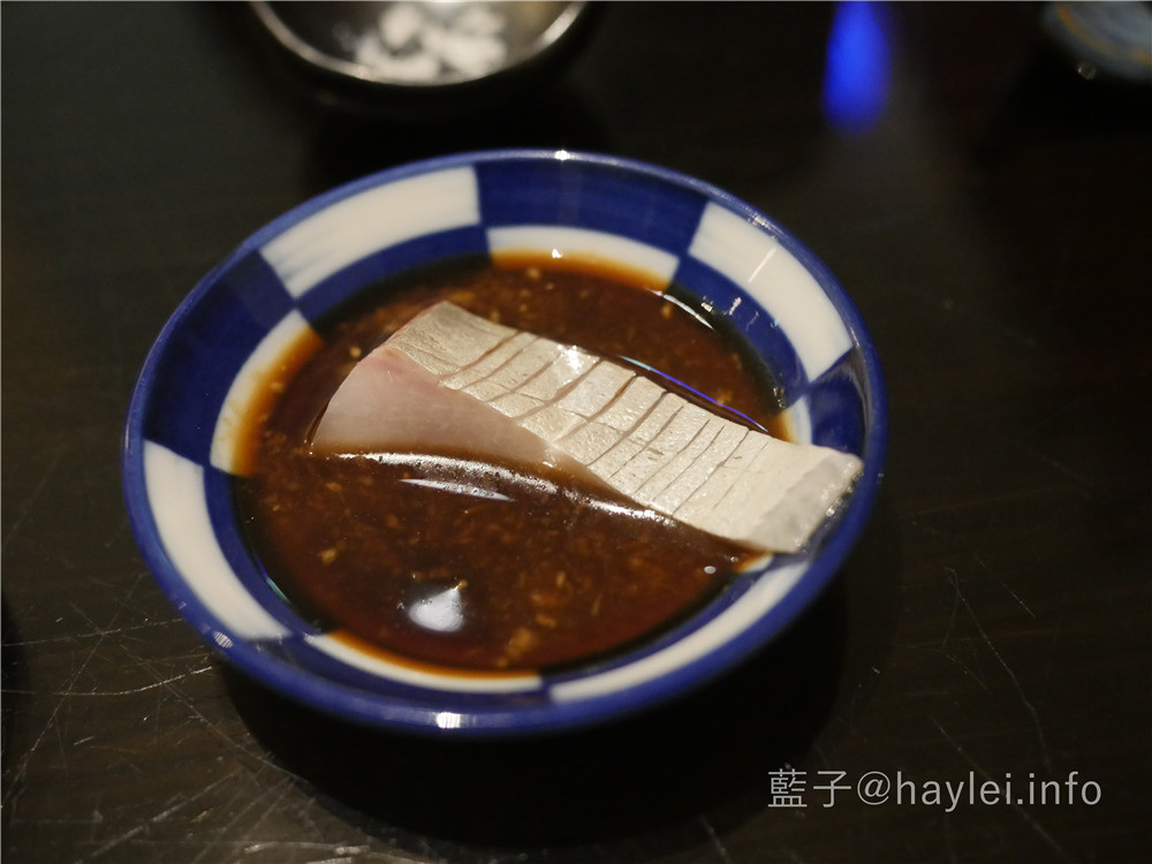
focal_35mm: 40
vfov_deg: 36.0
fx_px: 1331
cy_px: 432
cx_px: 576
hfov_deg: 46.8
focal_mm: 20
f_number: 2.5
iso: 2500
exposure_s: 1/60
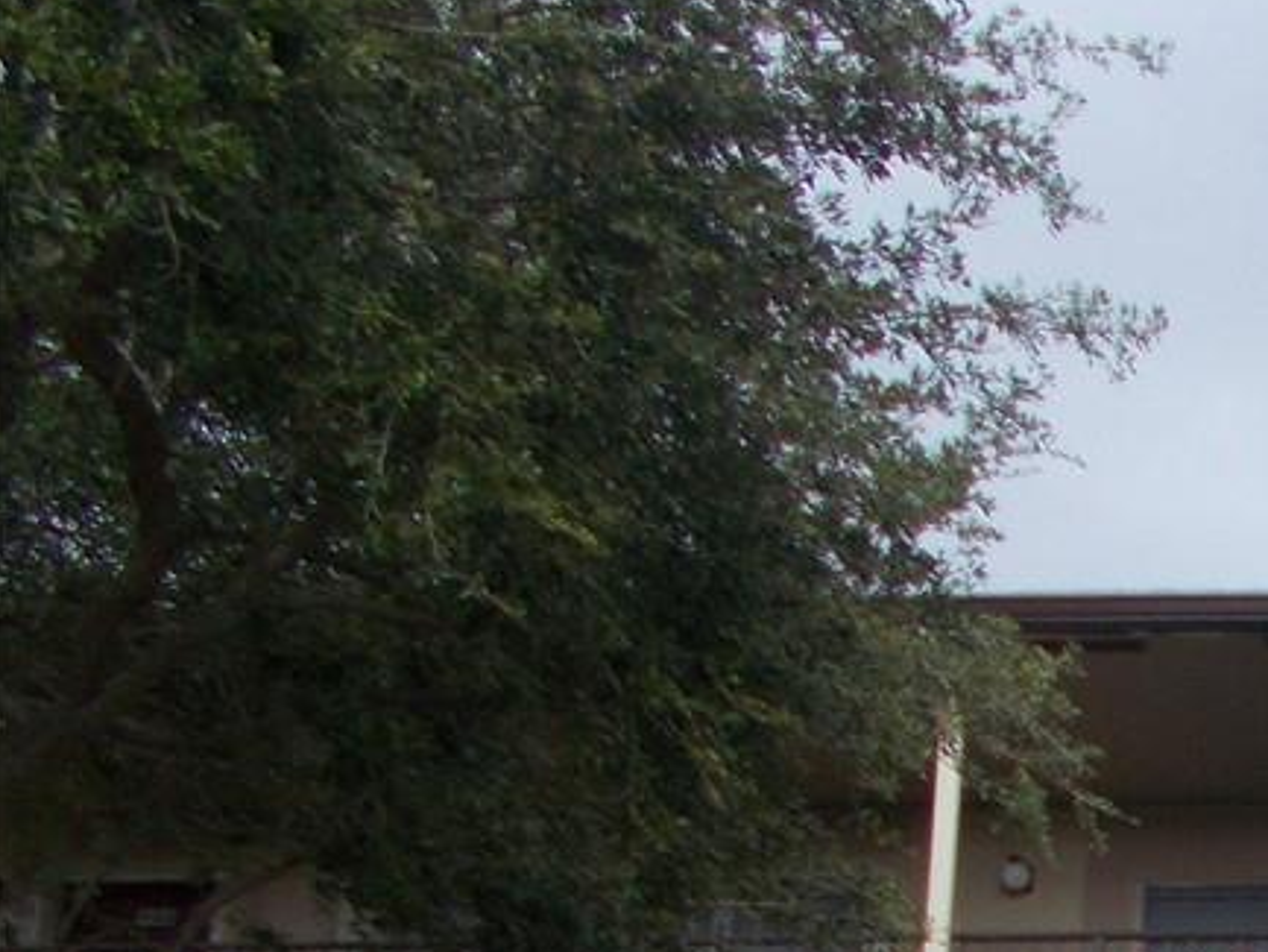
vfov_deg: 14.0
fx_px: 3517
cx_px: 2331
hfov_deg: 16.7
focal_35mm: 96
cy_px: 1626
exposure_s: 1/400
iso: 80
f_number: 3.2
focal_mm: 4.6
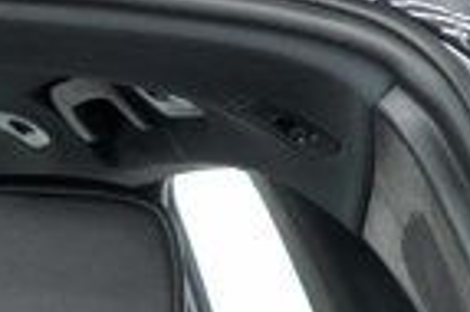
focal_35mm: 201
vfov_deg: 6.3
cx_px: -513
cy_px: 941
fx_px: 2621
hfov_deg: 9.5
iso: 1250
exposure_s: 1/50
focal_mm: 28
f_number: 3.2
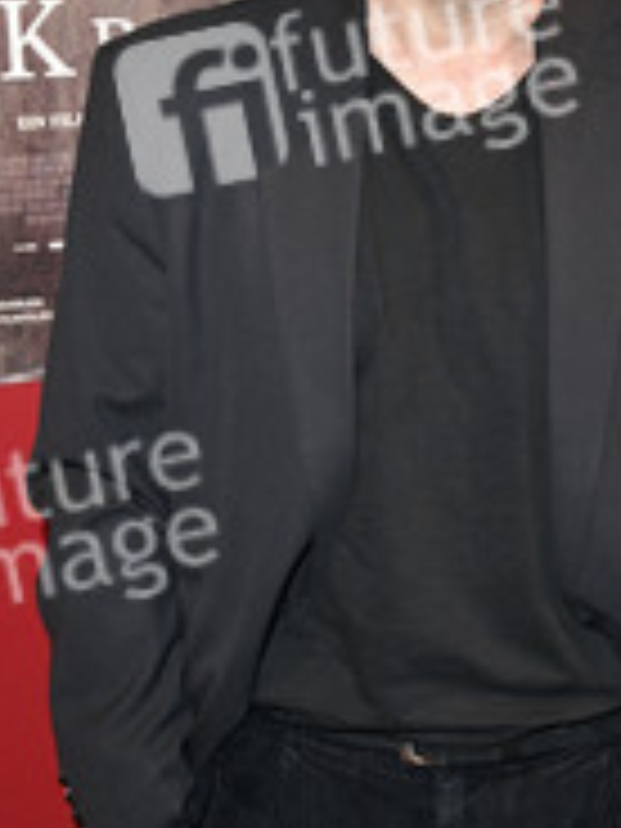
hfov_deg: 20.0
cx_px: 477
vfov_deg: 26.6
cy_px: 315
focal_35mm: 73
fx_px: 1746
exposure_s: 1/200
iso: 2000
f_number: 5
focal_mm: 35
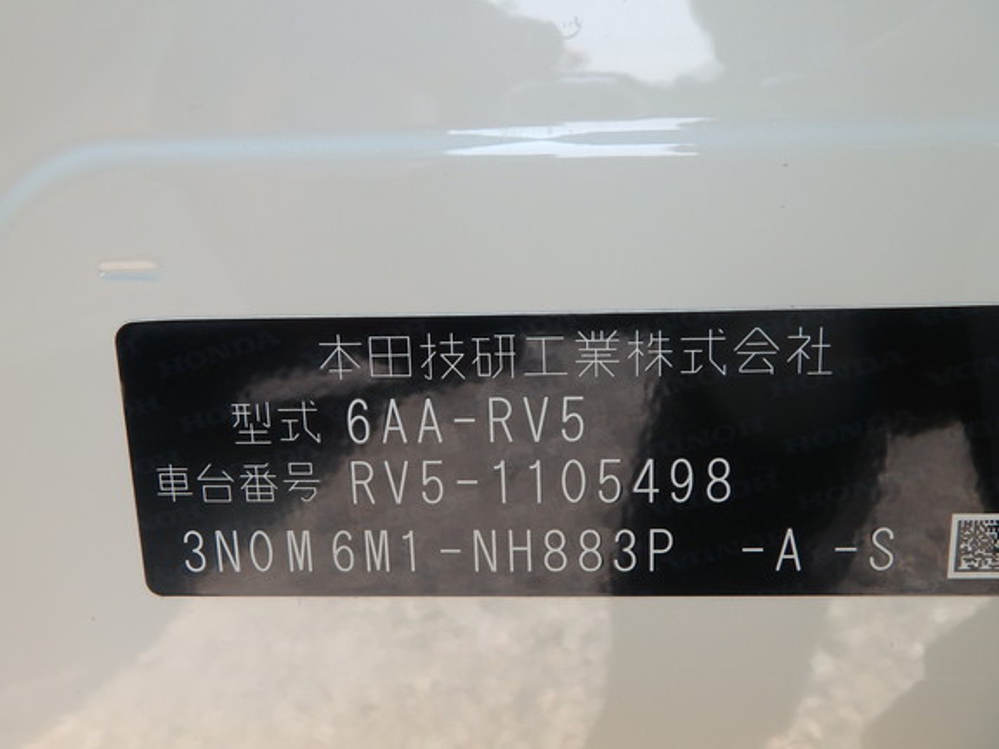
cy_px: 374
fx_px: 1039
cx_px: 500
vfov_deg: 39.7
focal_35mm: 36
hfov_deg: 51.4
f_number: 5
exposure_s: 1/80
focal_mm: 6.4
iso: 125
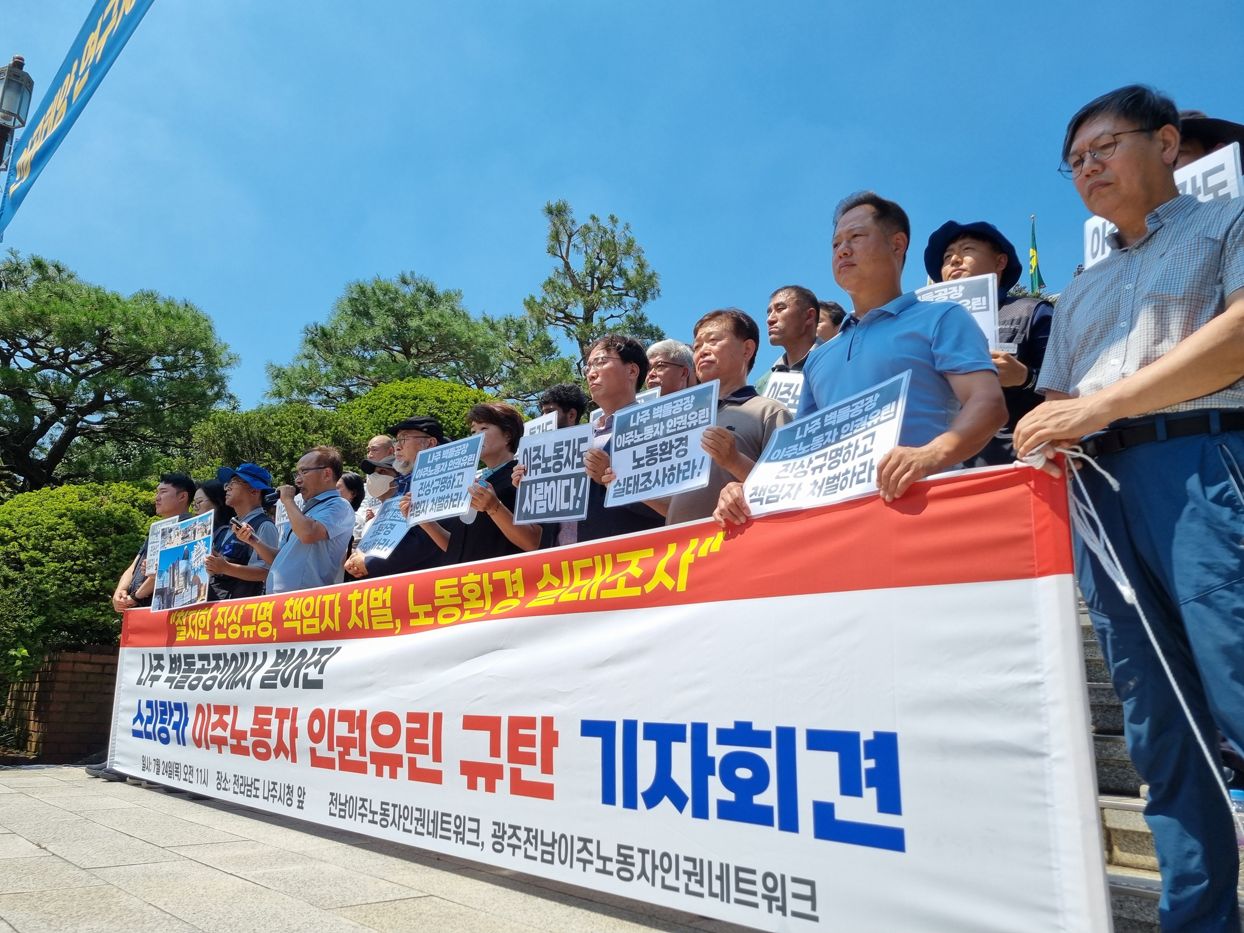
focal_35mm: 26
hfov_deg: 67.3
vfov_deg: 53.1
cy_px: 466
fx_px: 934
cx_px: 622
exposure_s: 1/2584
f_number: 1.8
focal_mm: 5.4
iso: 50
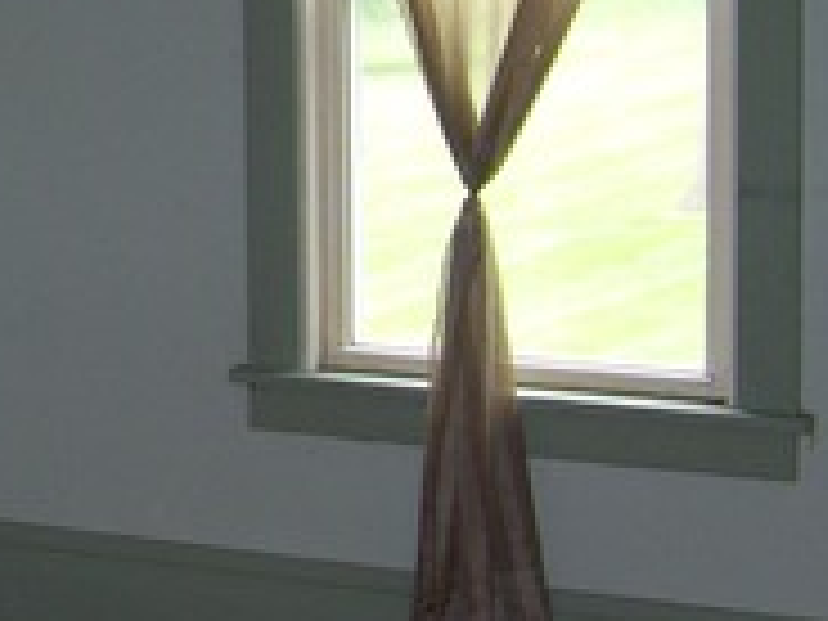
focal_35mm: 125
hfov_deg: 14.9
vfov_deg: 11.8
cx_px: -310
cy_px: 130
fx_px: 2990
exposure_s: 1/30
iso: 64
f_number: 2.8
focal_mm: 5.85
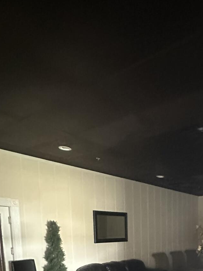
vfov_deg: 47.0
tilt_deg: -6.6
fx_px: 258
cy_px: 265
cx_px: 179
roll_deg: -1.2
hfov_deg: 40.0
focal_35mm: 33
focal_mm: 2.22
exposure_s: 1/34
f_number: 2.2
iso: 1250
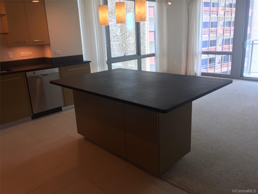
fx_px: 216
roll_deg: +3.4
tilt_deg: -14.3
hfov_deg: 61.7
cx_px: 129
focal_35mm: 29
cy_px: 97
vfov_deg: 48.2
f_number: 2.2
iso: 32
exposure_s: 1/60
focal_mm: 4.15
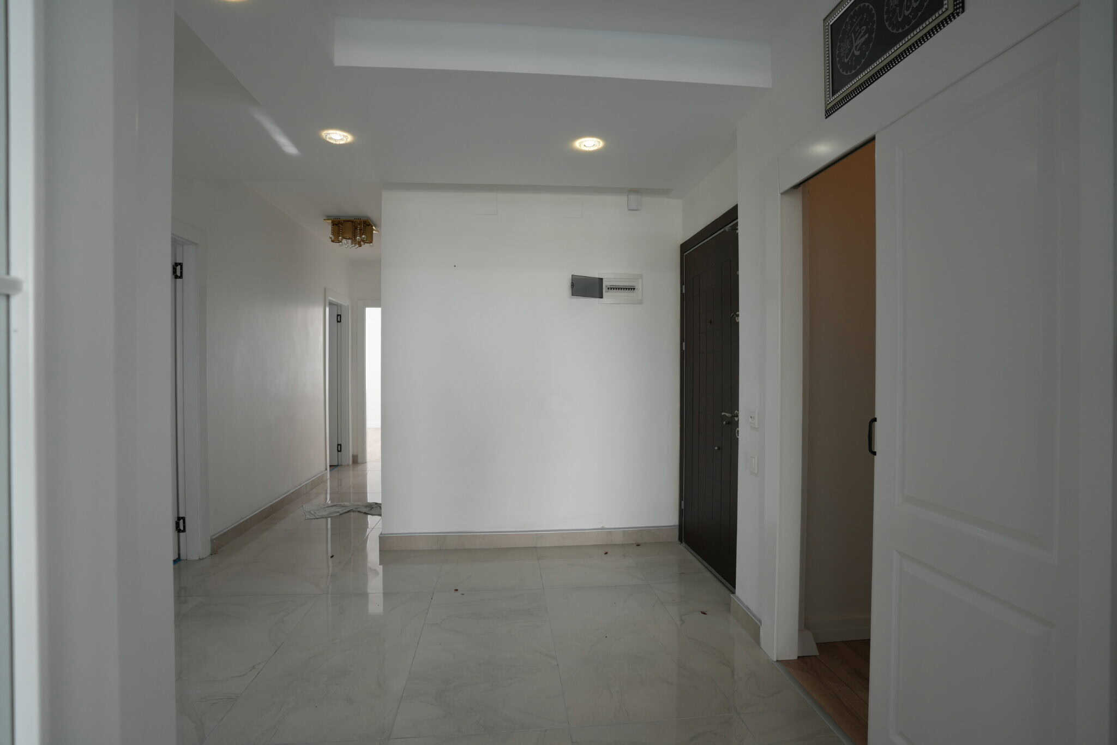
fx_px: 527
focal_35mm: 17
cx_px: 558
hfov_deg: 93.3
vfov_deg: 70.4
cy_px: 372
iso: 400
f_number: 4
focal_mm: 17
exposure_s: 1/160
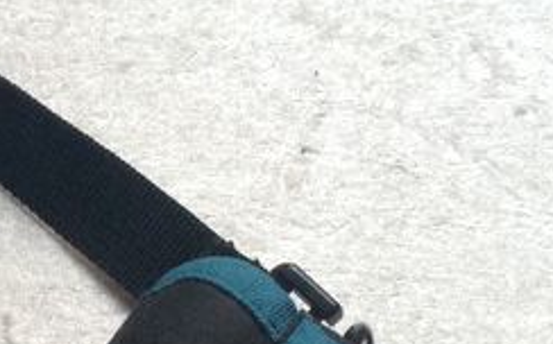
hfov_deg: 13.3
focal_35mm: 152
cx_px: -138
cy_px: 644
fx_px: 2289
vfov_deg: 8.3
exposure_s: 1/15
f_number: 2.4
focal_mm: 4.28
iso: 160
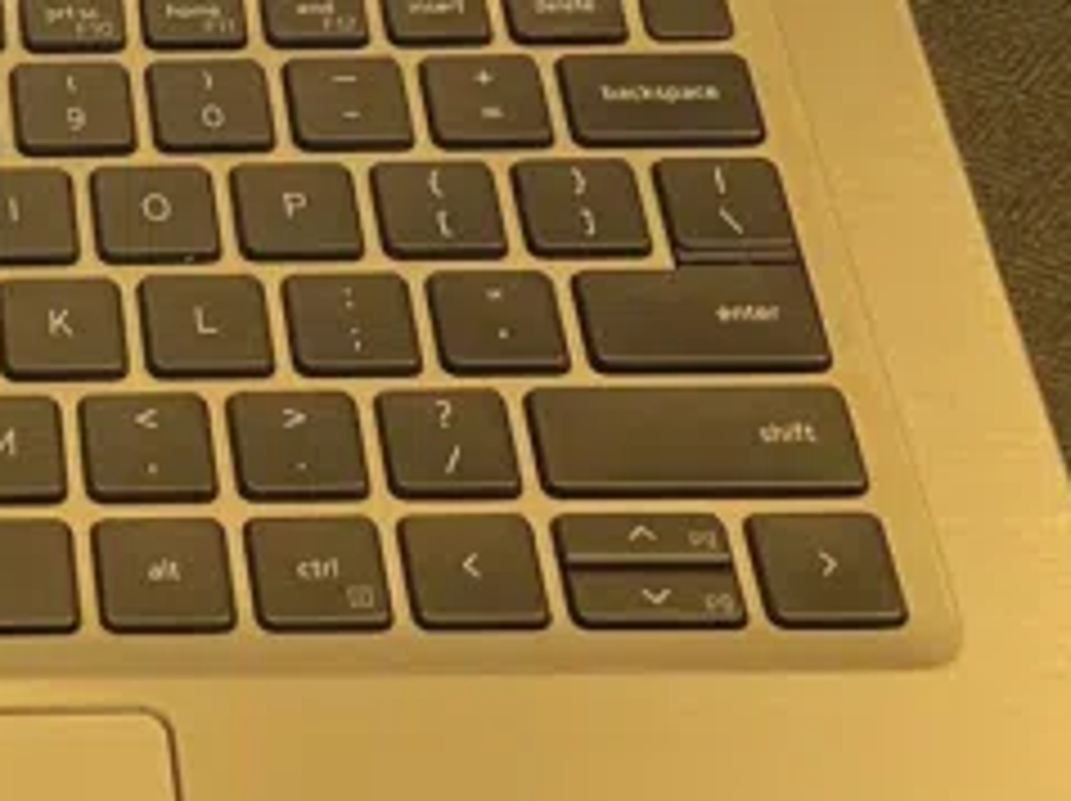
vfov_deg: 13.0
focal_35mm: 112
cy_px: -40
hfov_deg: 16.7
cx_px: -274
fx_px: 3462
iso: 125
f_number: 1.8
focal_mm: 4.25
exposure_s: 1/78
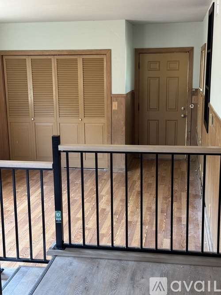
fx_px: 409
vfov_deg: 39.7
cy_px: 148
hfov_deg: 30.3
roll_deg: +1.2
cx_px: 110
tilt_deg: -11.5
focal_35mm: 48
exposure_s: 1/40
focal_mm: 6.76
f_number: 1.78
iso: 320
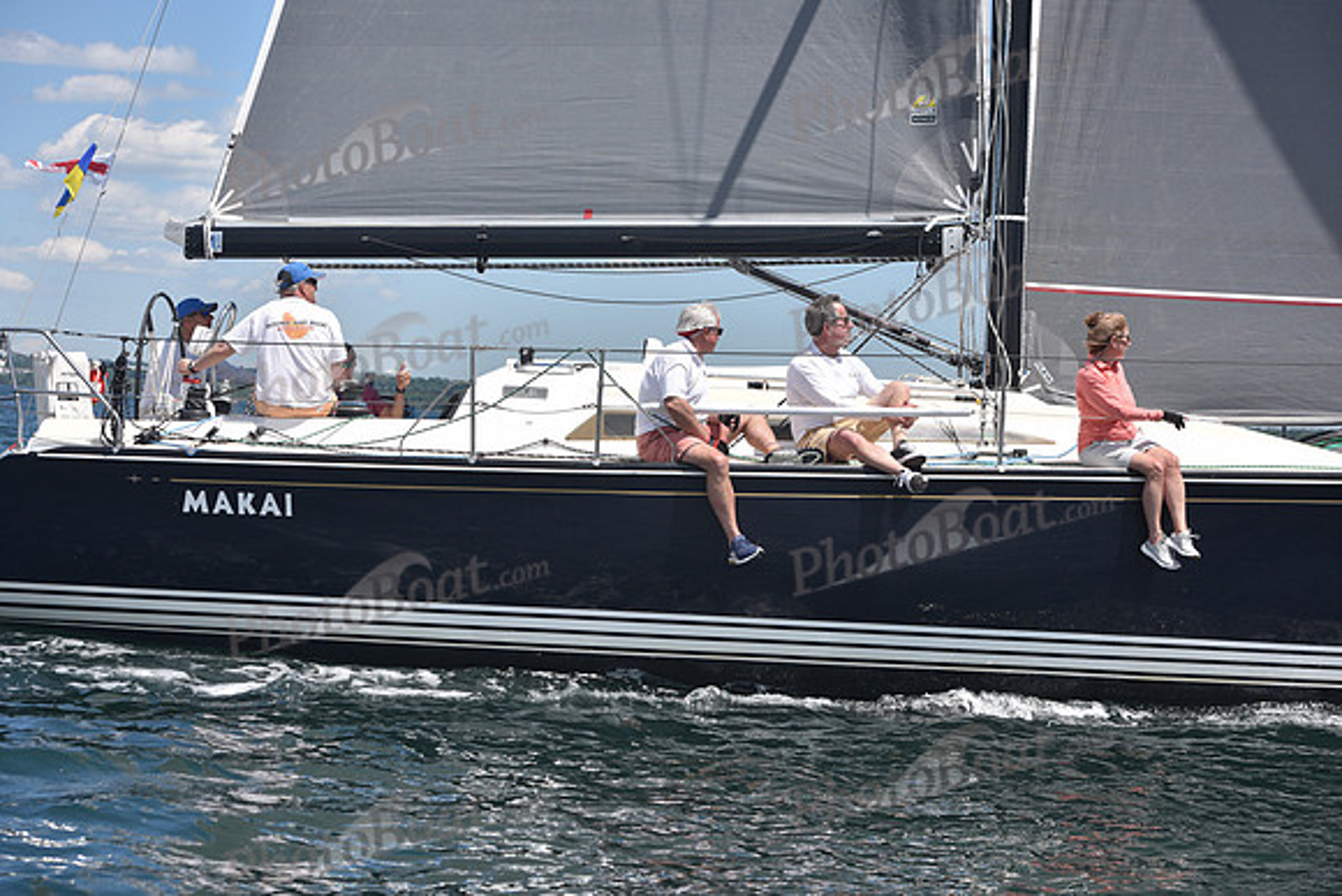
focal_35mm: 78
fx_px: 2908
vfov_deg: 17.5
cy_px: 448
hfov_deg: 26.0
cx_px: 671
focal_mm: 78
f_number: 6.3
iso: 320
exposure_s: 1/800
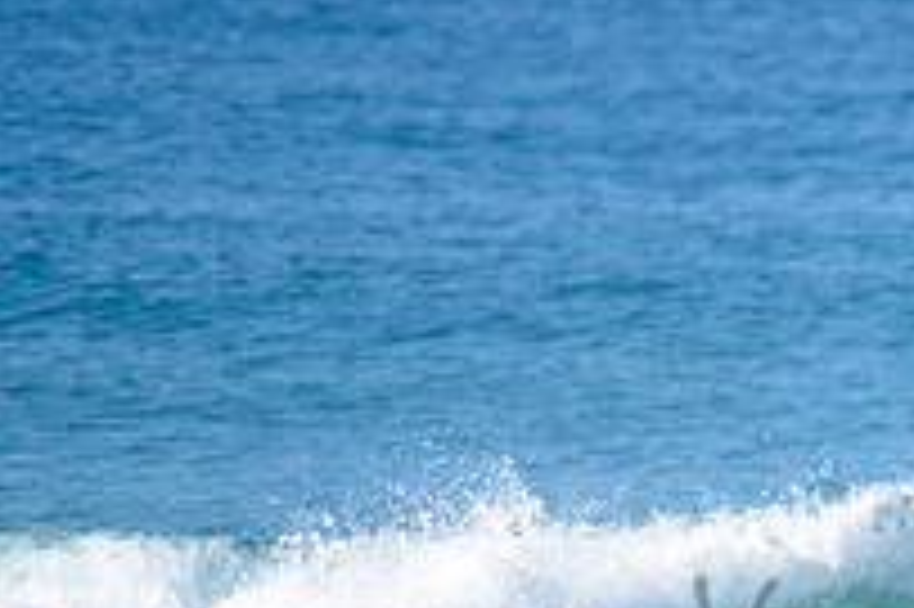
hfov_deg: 1.4
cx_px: 1157
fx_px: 36301
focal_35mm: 1431
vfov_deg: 1.0
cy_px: 606
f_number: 5.6
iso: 180
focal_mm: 500
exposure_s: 1/2000
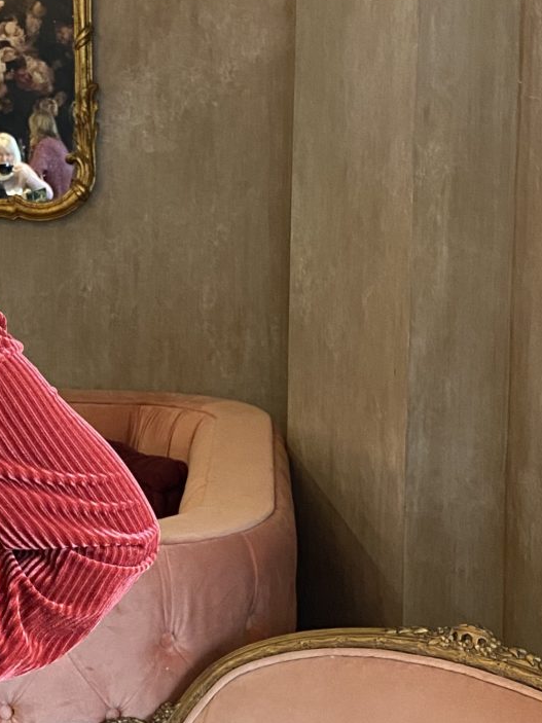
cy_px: 314
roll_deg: -0.3
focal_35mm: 71
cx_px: 72
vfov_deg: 27.4
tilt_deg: -5.7
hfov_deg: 20.4
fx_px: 1483
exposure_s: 1/60
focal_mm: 4.25
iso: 320
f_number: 1.8
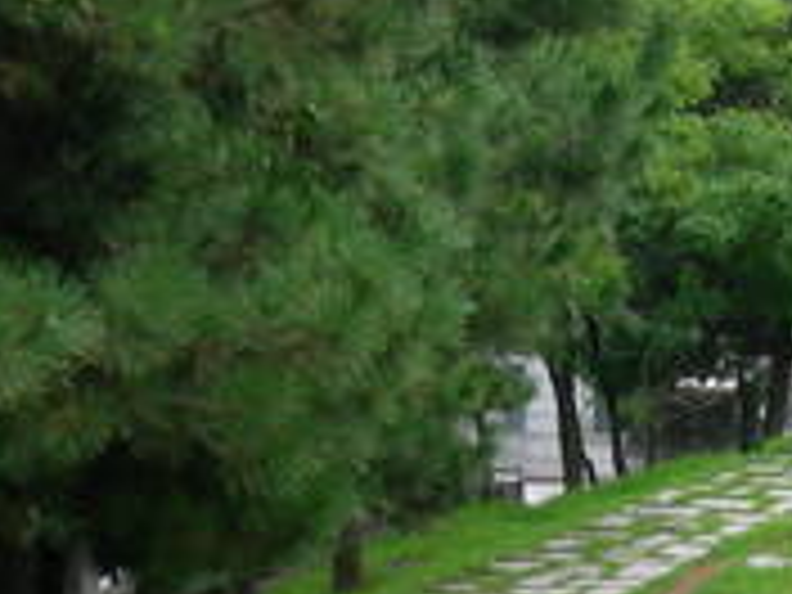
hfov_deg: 13.0
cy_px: 596
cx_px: 738
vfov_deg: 9.8
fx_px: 3455
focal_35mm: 151
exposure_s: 1/114
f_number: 4.8
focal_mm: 7.8
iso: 50
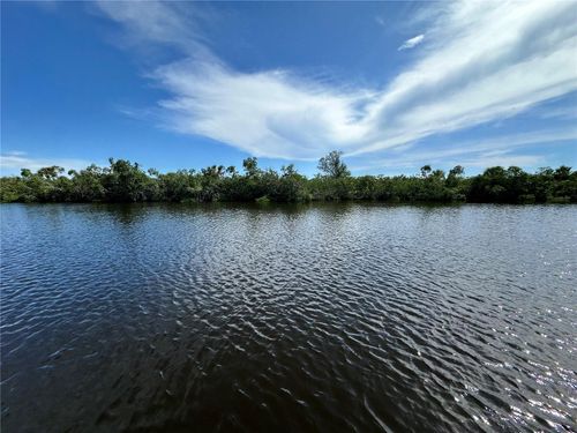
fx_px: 233
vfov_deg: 85.7
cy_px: 216
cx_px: 288
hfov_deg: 102.1
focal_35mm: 14
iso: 40
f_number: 2.2
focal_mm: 2.22
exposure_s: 1/2132
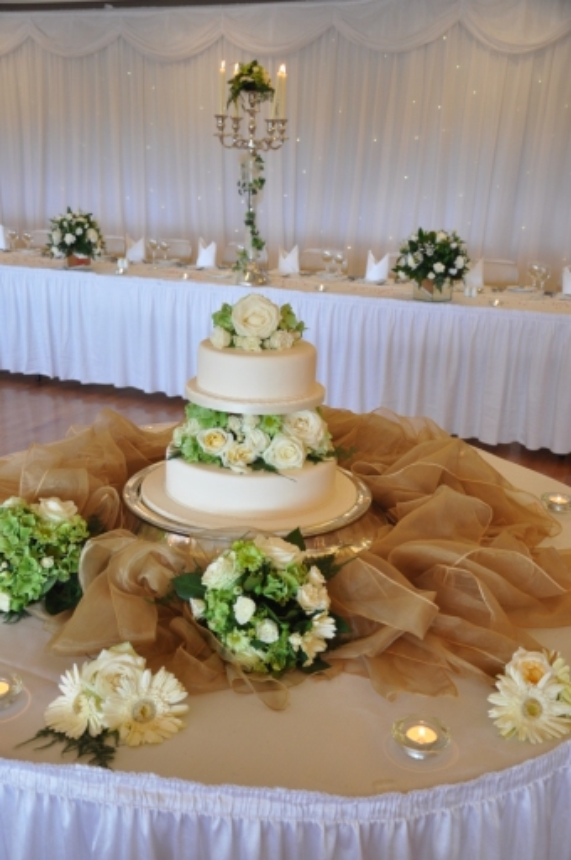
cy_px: 430
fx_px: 895
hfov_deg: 35.4
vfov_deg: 51.3
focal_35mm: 38
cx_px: 286
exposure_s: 1/25
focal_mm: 25
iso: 400
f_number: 5
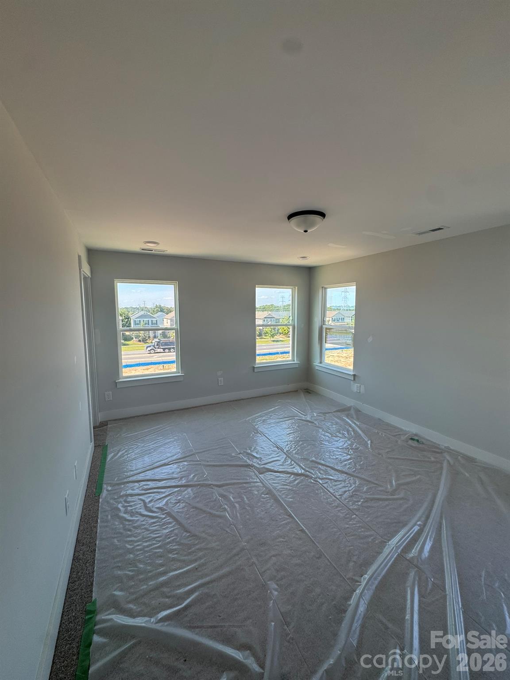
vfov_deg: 102.1
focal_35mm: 14
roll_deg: +1.1
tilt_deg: -5.6
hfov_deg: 85.7
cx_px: 255
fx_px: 275
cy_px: 340
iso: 40
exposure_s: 1/210
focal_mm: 2.22
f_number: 2.2
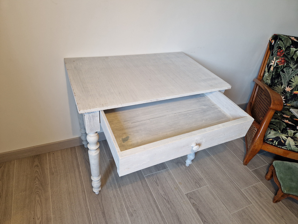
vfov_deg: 58.9
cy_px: 112
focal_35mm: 23
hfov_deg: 73.9
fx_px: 198
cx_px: 149
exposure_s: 1/100
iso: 200
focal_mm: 5.4
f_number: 1.8
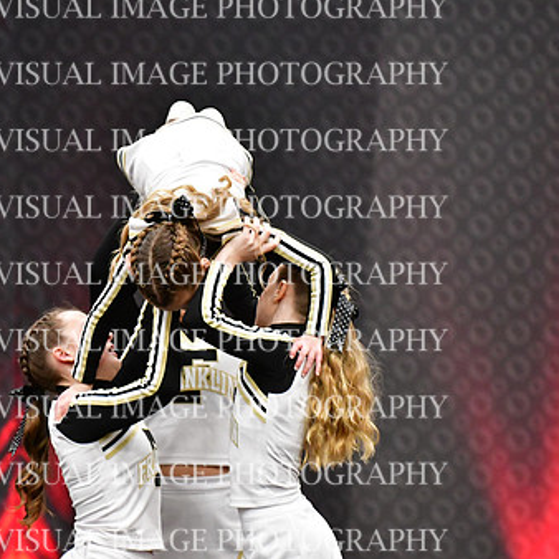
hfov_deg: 4.0
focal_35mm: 437
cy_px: 307
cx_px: 208
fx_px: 7984
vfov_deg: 4.0
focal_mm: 200
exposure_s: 1/500
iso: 5000
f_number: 3.2
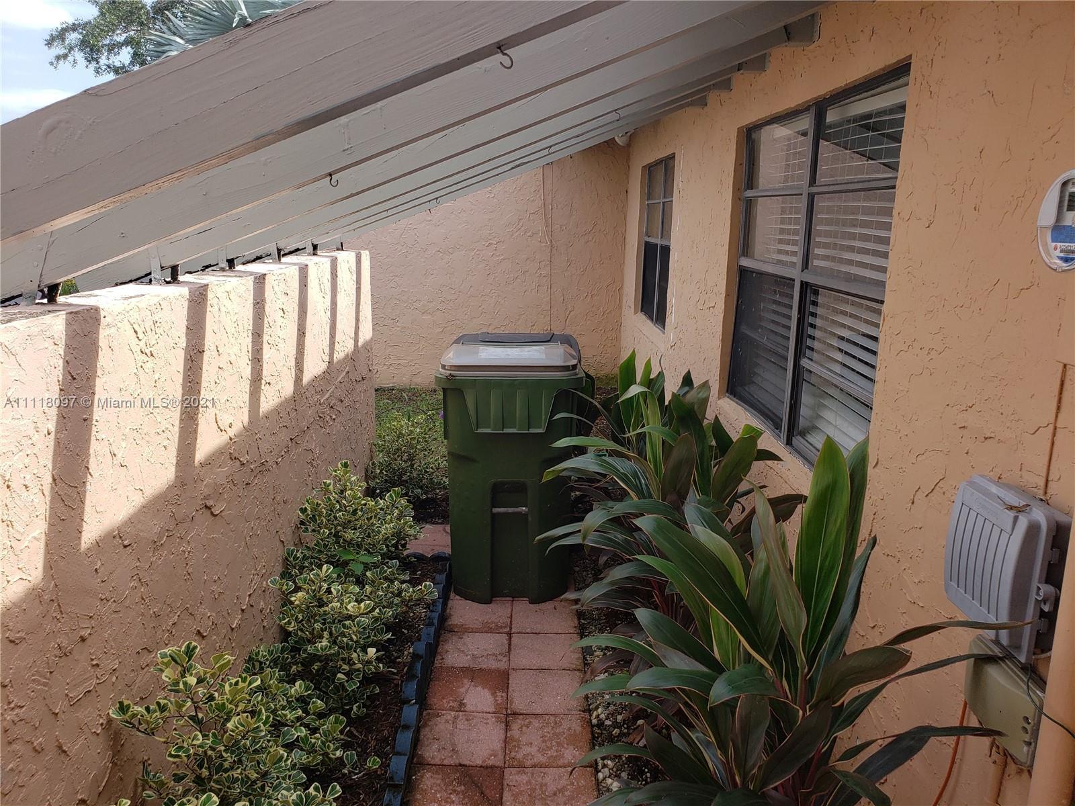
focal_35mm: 26
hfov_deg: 67.3
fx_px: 807
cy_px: 403
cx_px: 538
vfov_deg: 53.1
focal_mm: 4.3
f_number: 2.4
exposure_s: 1/914
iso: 50
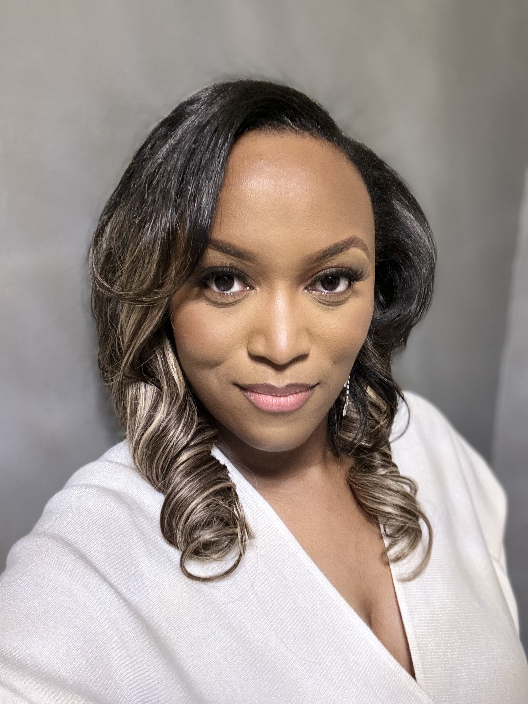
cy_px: 352
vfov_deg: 60.0
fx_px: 610
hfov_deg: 46.8
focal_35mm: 30
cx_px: 264
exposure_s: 1/30
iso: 320
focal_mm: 2.69
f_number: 1.9
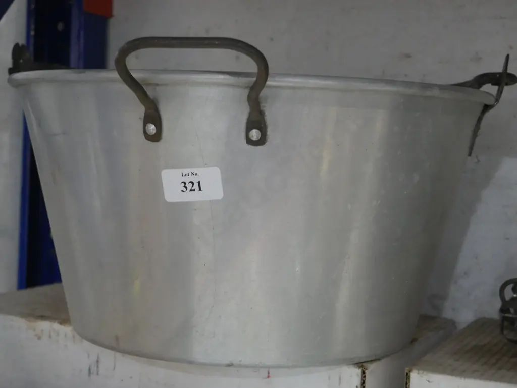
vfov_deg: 22.9
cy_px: 194
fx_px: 956
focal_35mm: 64
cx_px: 258
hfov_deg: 30.3
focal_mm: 32
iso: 3200
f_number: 5.4
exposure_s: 1/60
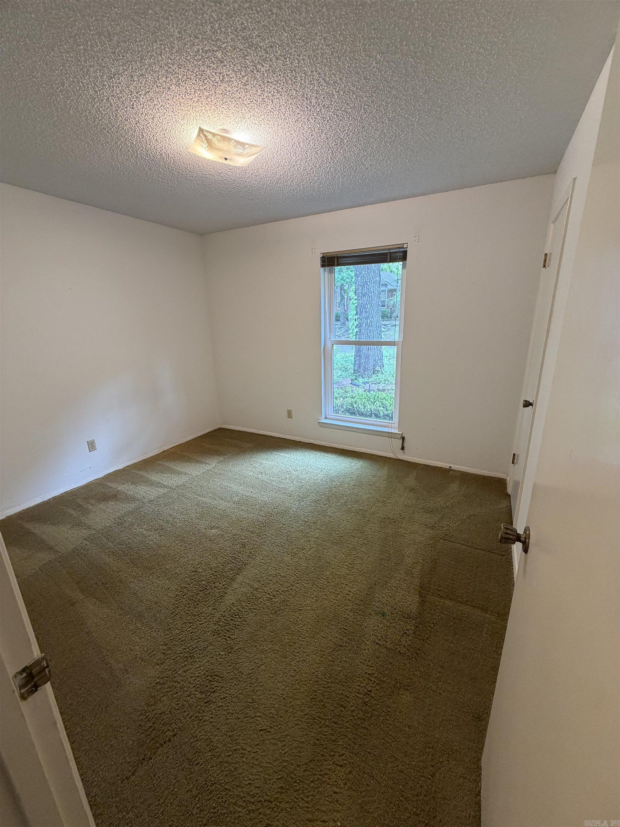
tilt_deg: -15.5
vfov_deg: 102.1
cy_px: 414
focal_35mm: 14
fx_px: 334
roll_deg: +0.6
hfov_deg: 85.7
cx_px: 310
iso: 250
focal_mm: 2.22
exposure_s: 1/60
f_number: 2.2
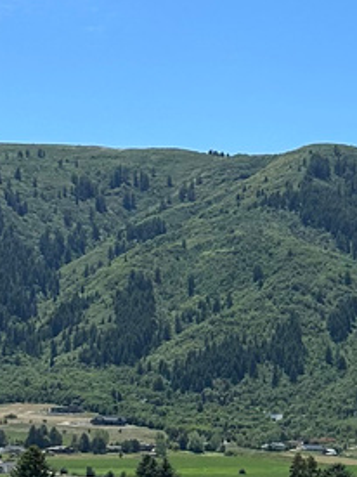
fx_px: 1844
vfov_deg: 14.6
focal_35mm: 134
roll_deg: -2.0
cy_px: 420
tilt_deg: +3.7
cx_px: 695
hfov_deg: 10.3
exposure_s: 1/4184
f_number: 1.78
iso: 80
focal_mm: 6.86
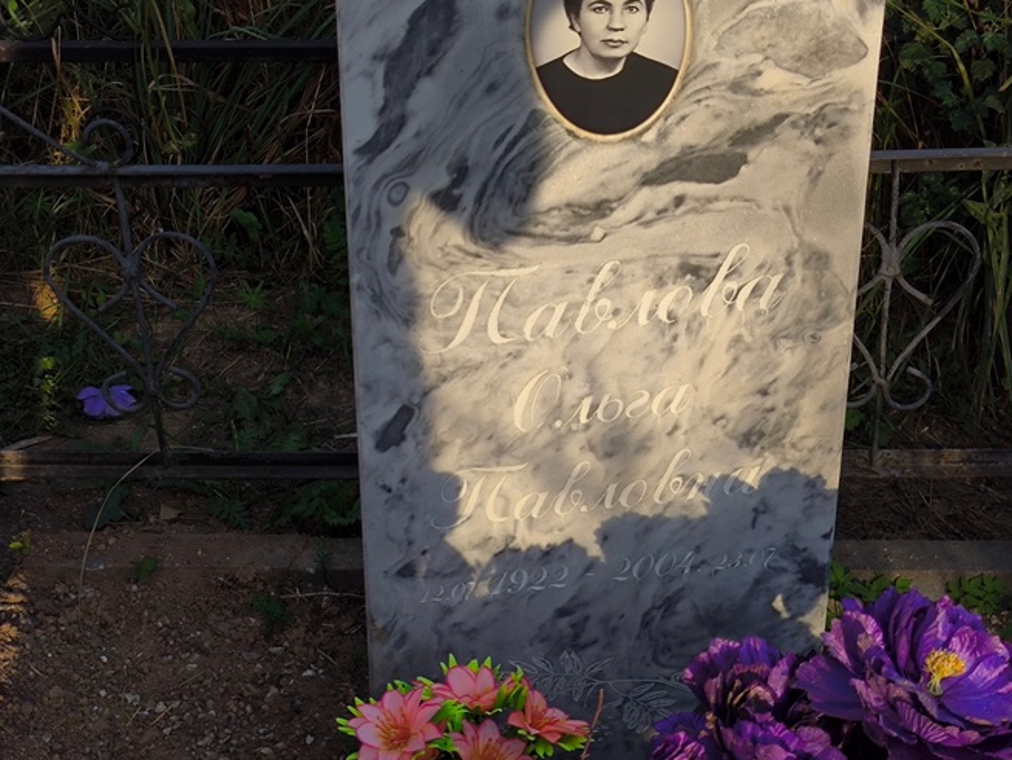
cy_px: 383
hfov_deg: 31.7
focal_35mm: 61
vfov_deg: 24.0
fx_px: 1784
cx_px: 534
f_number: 1.7
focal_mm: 4.71
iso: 50
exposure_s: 1/1046
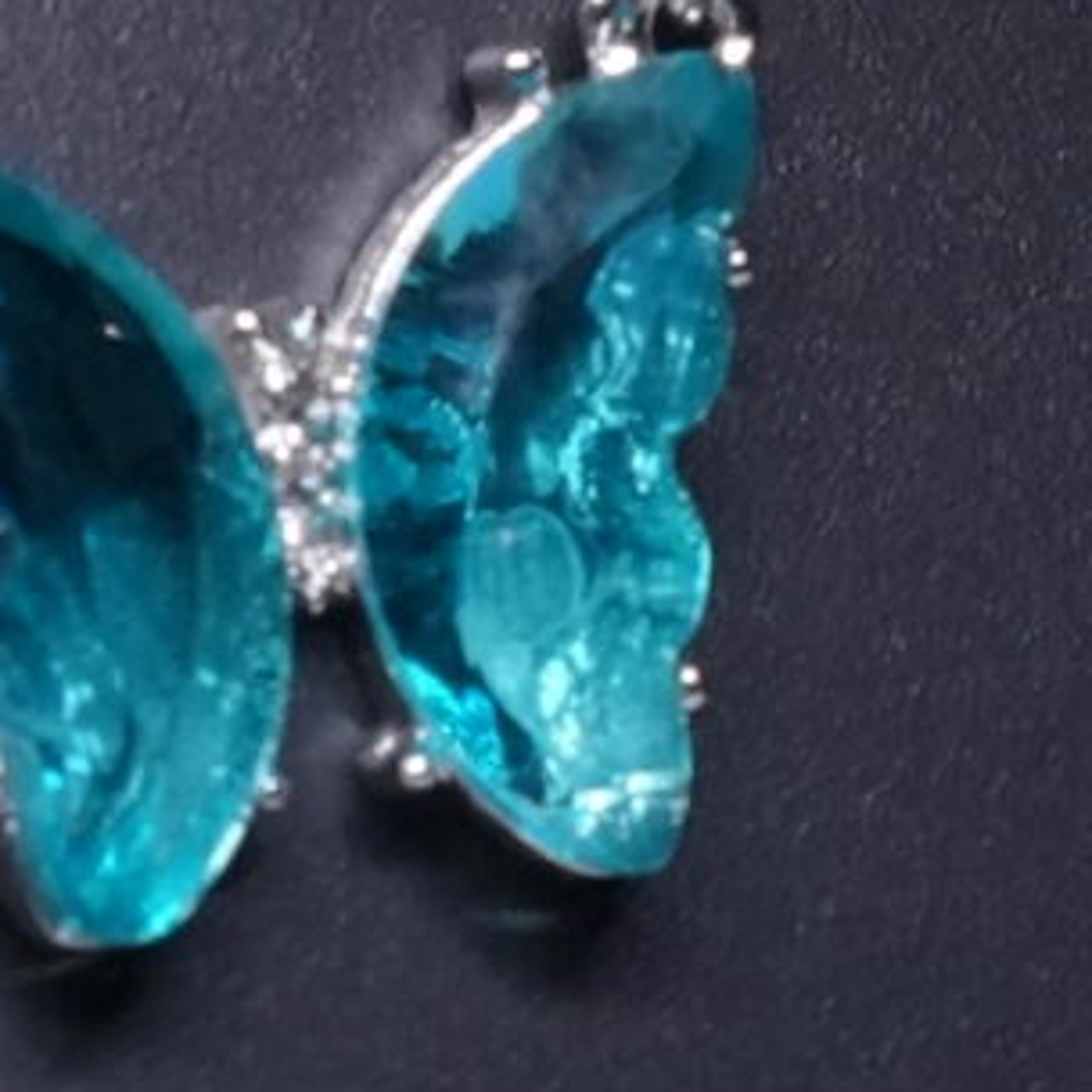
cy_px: -1735
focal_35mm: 372
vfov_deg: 4.6
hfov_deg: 4.7
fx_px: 13277
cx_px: -124
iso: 1600
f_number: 8
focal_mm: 35
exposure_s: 1/160
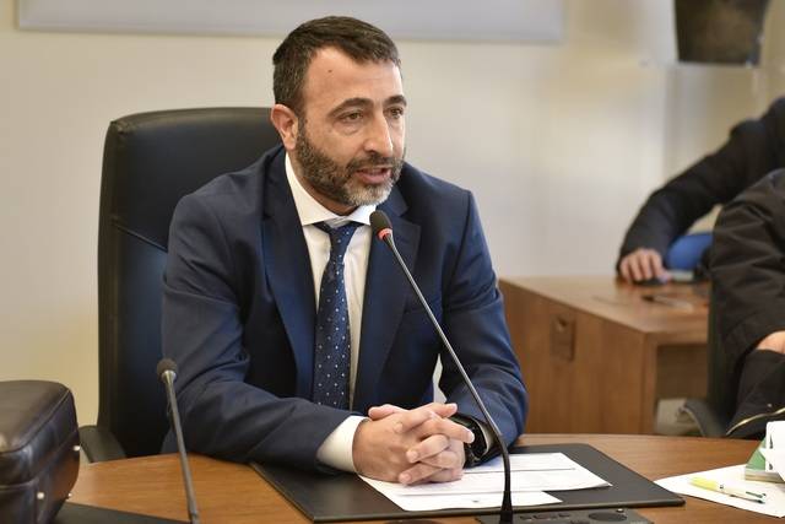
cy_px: 262
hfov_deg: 28.8
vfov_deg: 19.5
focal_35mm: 70
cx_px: 392
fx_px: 1527
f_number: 3.2
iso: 640
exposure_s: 1/160
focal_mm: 70
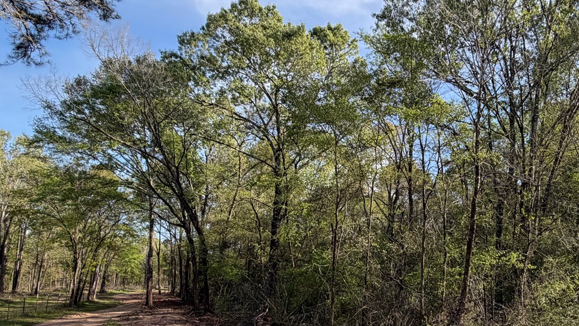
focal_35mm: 31
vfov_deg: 37.0
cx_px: 428
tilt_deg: +4.3
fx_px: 476
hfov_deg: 59.6
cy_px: 237
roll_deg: -0.2
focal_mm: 2.22
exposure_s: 1/535
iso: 40
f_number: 2.2
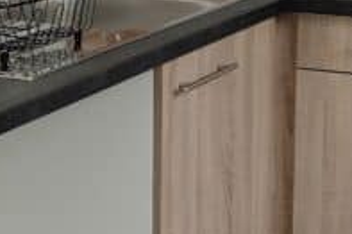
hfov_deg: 14.5
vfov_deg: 9.9
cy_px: -100
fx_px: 1319
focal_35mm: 135
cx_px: 479
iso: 64
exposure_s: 1/100
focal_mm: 4.69
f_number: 1.8
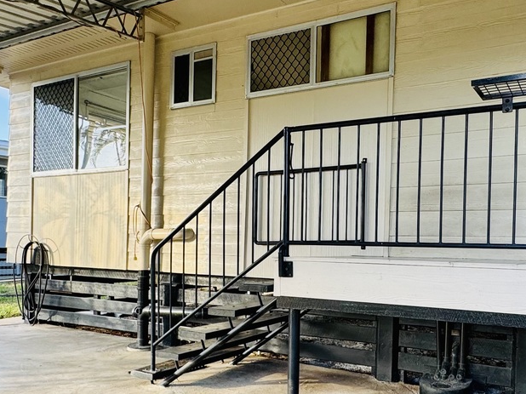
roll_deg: -0.5
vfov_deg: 41.3
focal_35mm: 34
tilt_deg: -1.5
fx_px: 516
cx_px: 312
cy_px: 260
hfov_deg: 53.6
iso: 40
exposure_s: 1/101
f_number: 2.2
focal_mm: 2.22
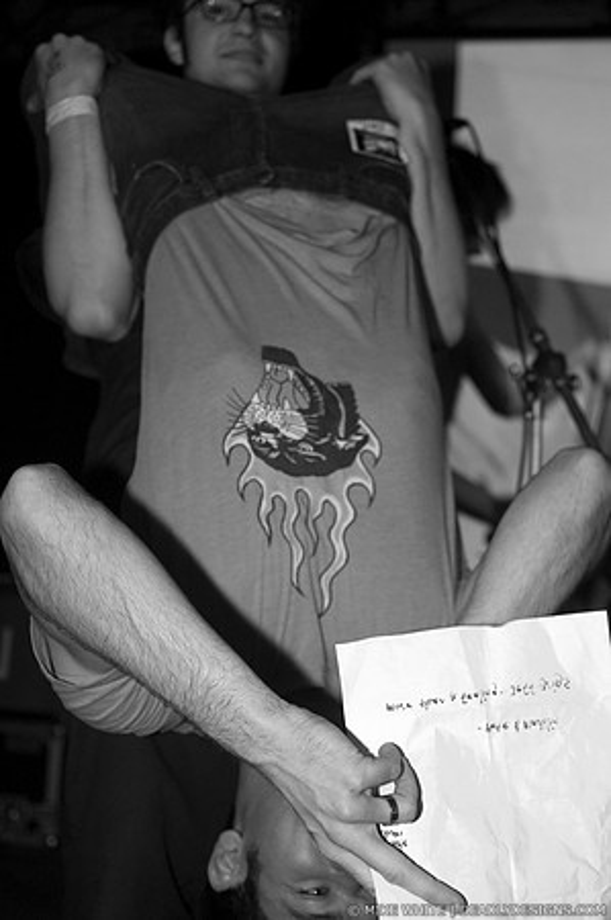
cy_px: 460
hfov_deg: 25.7
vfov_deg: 37.9
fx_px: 1340
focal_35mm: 52
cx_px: 306
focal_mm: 35
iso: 1600
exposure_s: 1/50
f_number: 2.8
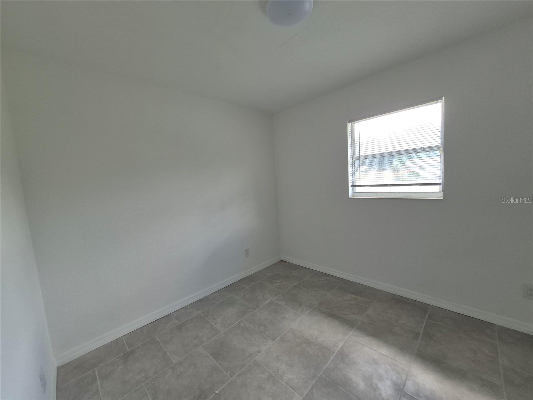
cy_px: 200
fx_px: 200
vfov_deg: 89.9
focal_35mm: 13
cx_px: 266
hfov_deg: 106.2
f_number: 2.2
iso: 80
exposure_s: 1/120
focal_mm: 1.74
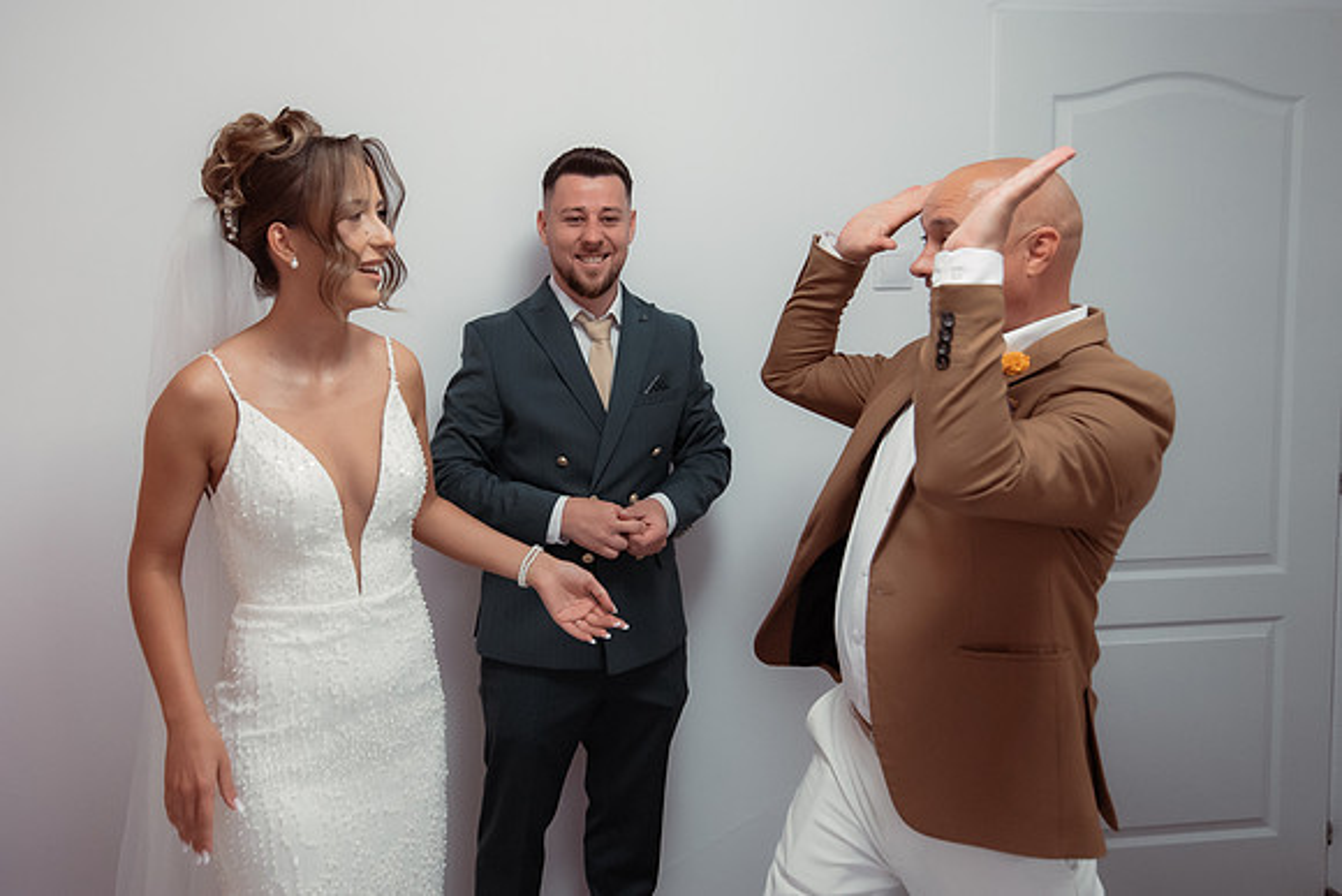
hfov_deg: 58.5
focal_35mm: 32
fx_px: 1188
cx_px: 543
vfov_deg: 41.1
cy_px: 364
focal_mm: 22
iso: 1250
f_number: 2.8
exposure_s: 1/640
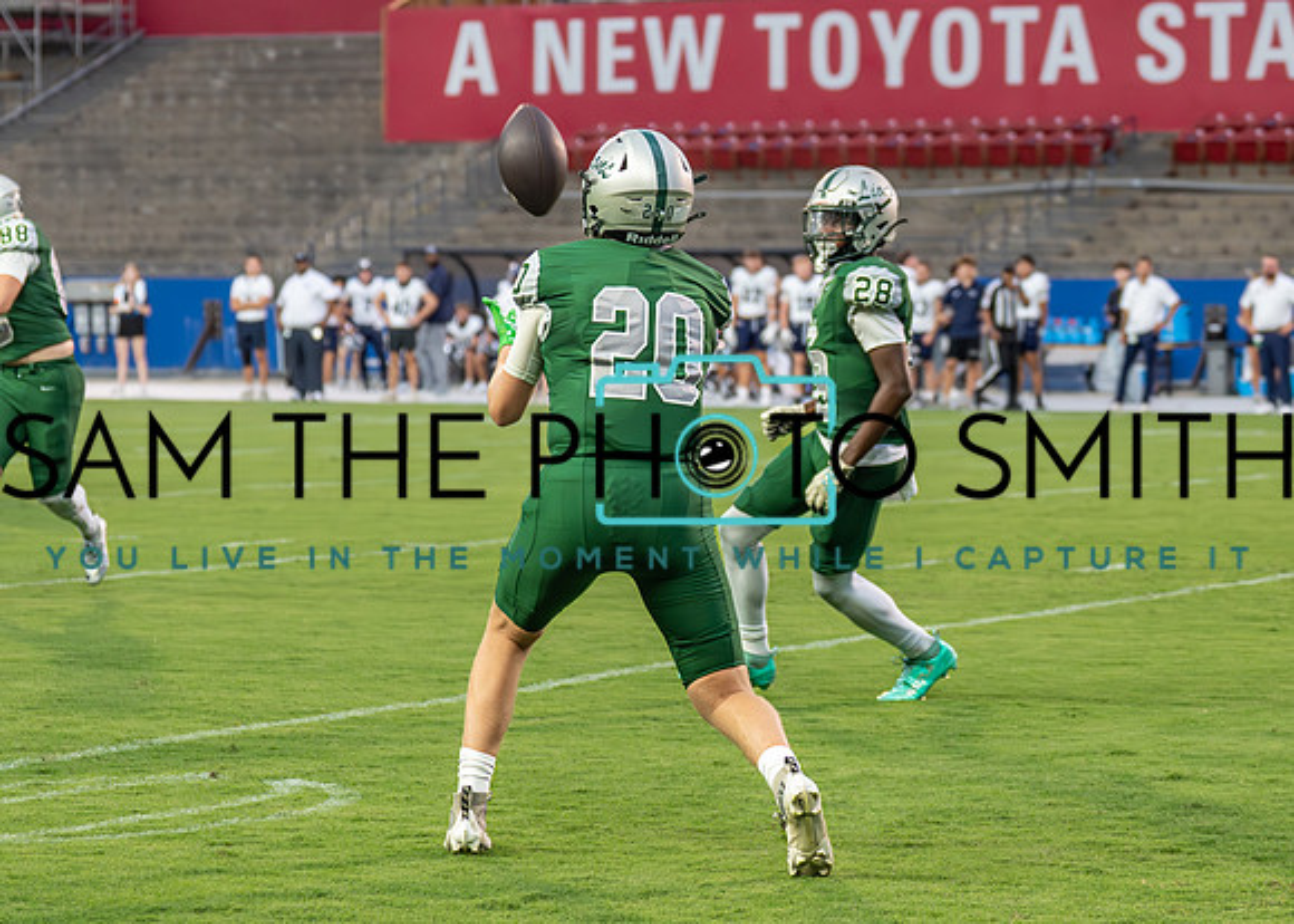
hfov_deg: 15.0
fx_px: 4910
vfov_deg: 10.7
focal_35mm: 134
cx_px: 639
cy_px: 396
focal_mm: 70
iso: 1600
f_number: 2.8
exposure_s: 1/1250
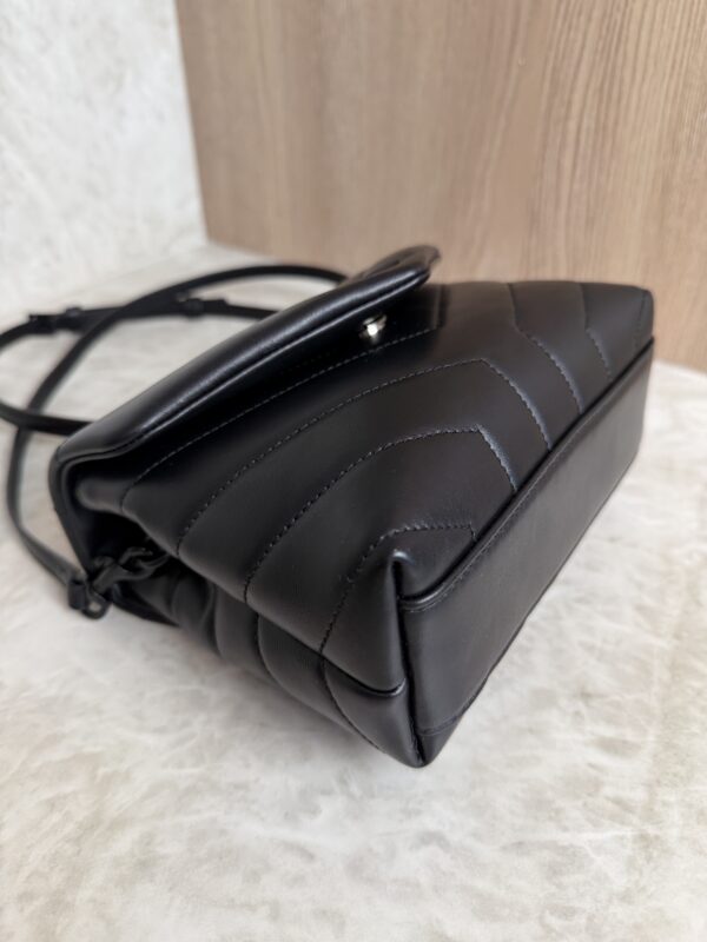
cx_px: 354
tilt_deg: -35.3
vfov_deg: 71.6
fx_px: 654
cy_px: 471
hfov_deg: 56.8
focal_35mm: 24
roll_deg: +0.2
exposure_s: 1/120
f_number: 1.78
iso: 125
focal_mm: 6.76
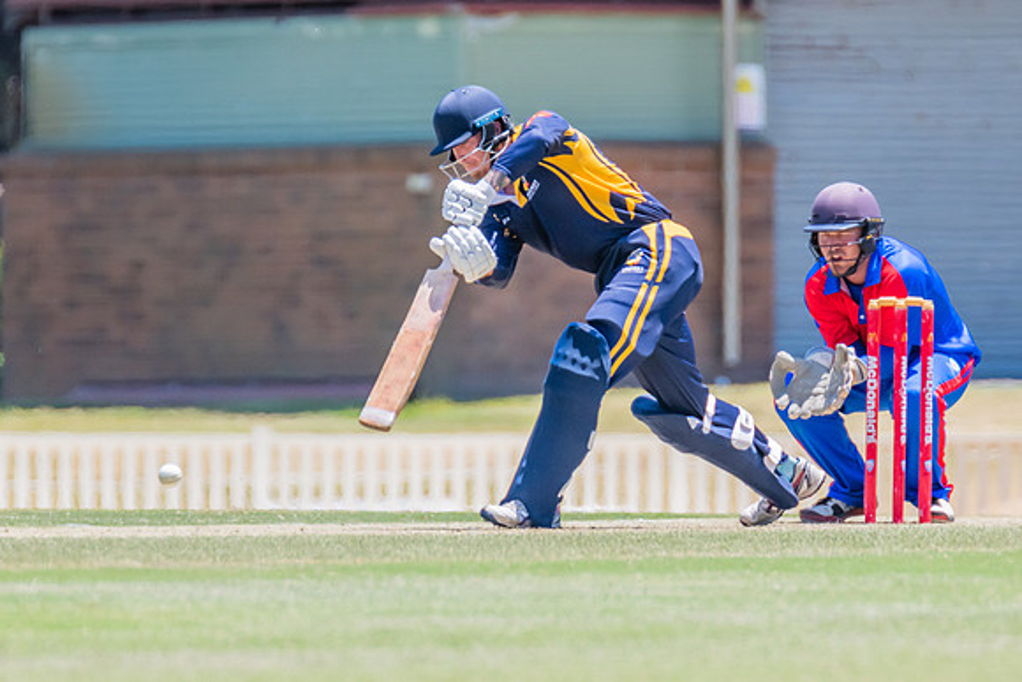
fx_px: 27986
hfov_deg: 2.1
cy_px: 207
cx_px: 528
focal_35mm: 986
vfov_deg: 1.4
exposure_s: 1/2000
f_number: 7.1
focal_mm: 600
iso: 640
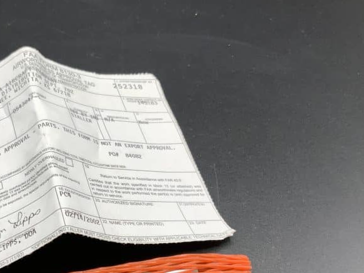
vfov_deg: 28.2
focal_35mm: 51
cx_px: 81
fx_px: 537
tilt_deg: -56.1
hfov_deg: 36.4
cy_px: 204
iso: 16
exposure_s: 1/186
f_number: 1.8
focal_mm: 3
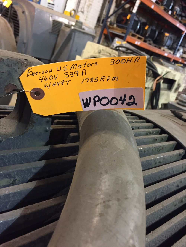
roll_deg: -17.6
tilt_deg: -20.7
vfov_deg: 61.7
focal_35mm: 29
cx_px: 93
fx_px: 208
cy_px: 124
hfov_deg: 48.2
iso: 250
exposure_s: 1/24
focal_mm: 4.15
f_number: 2.2
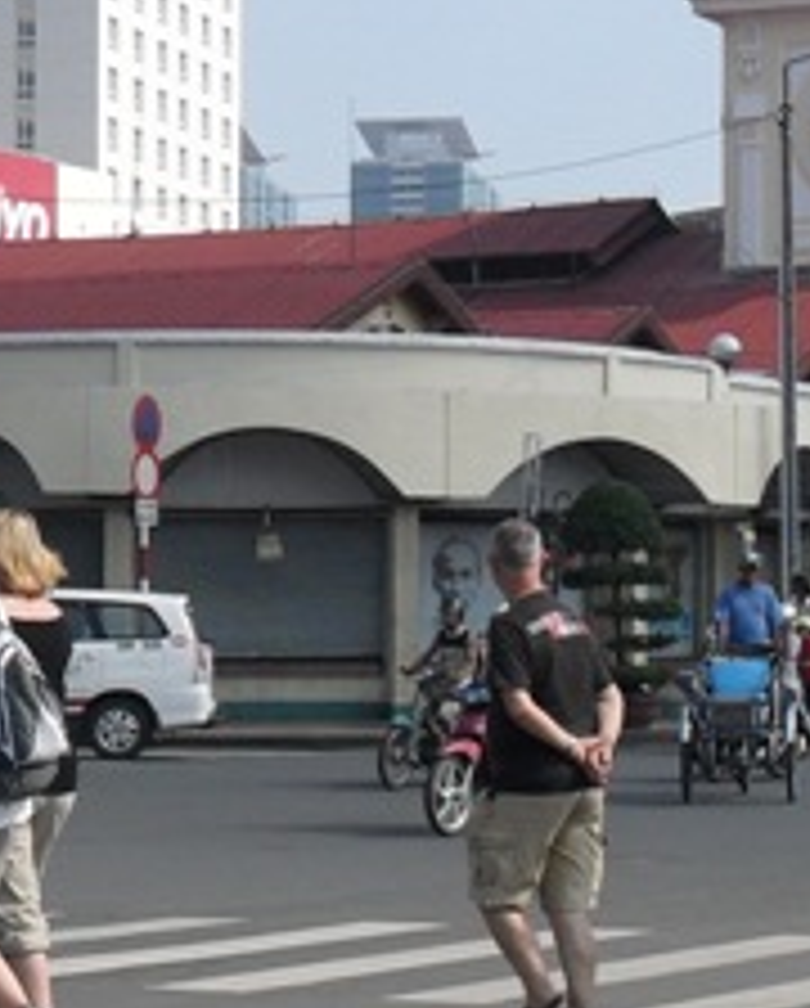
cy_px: 562
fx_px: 2032
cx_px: 500
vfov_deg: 27.8
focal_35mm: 68
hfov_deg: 22.5
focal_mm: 6.2
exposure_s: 1/125
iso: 100
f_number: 8.9
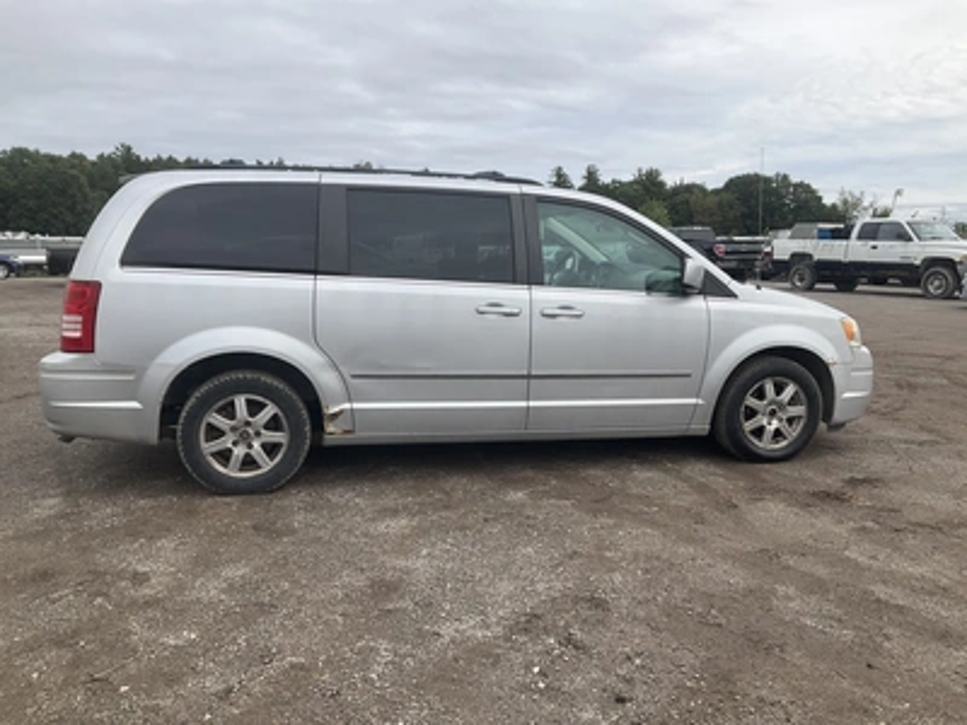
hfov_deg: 61.7
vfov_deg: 48.2
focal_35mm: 29
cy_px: 362
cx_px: 484
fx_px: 810
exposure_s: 1/1577
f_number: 1.8
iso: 25
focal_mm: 3
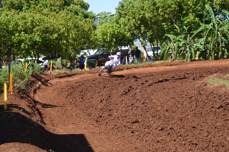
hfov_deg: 20.6
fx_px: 629
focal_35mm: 99
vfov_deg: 13.8
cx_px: 114
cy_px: 76
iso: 100
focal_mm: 66
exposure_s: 1/200
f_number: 7.1
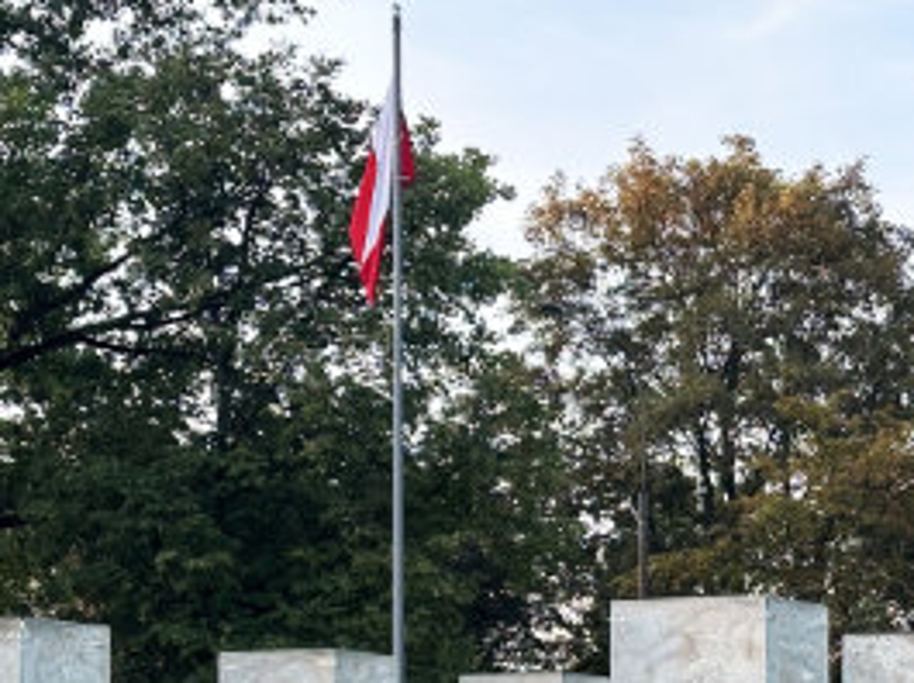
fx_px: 3349
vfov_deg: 11.4
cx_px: 655
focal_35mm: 127
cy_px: 805
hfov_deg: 15.5
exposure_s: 1/220
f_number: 1.8
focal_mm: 6.9
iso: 50
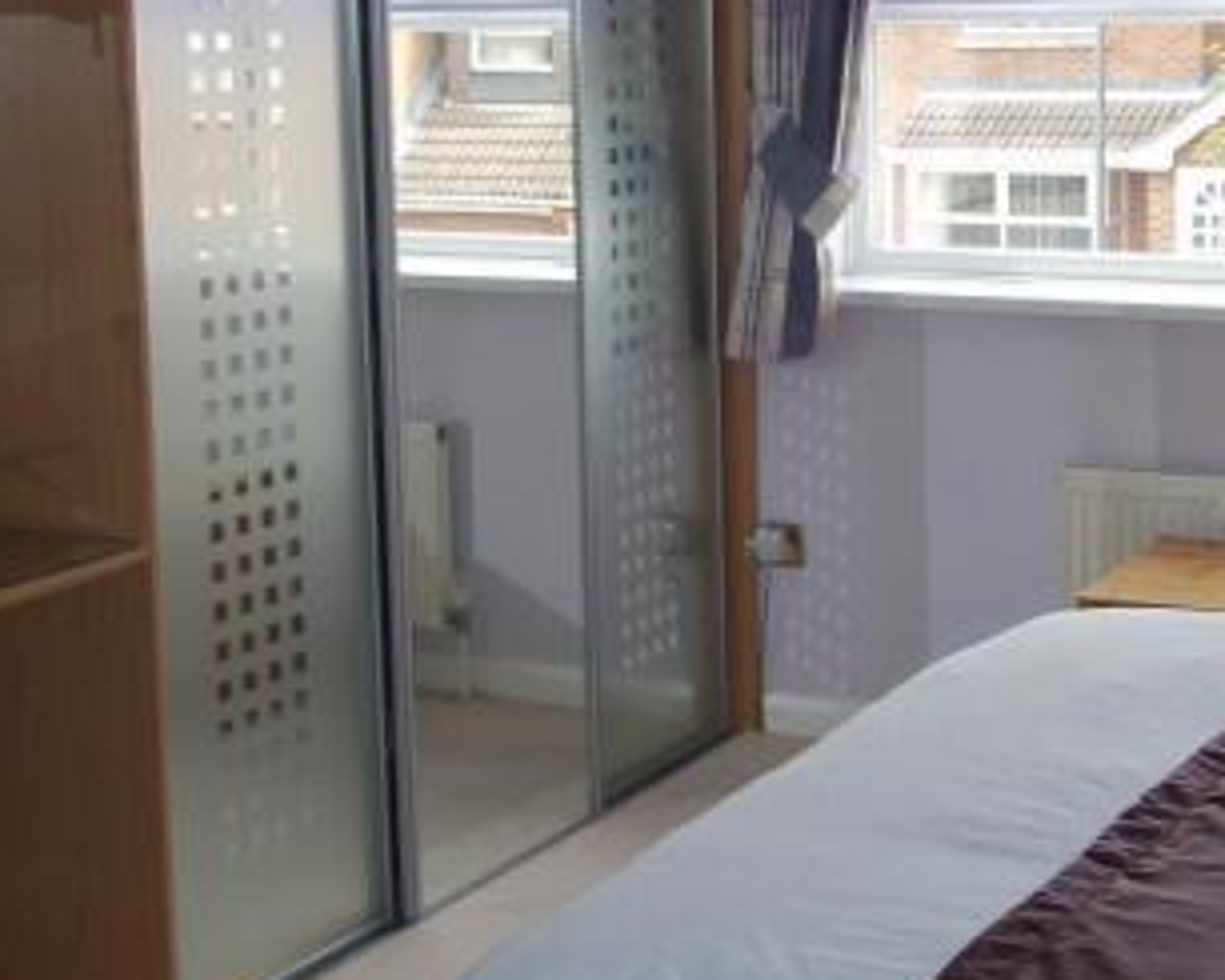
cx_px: 695
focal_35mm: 67
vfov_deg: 22.7
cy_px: 310
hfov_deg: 28.3
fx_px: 2430
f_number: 3.1
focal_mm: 6.5
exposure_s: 1/125
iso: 80
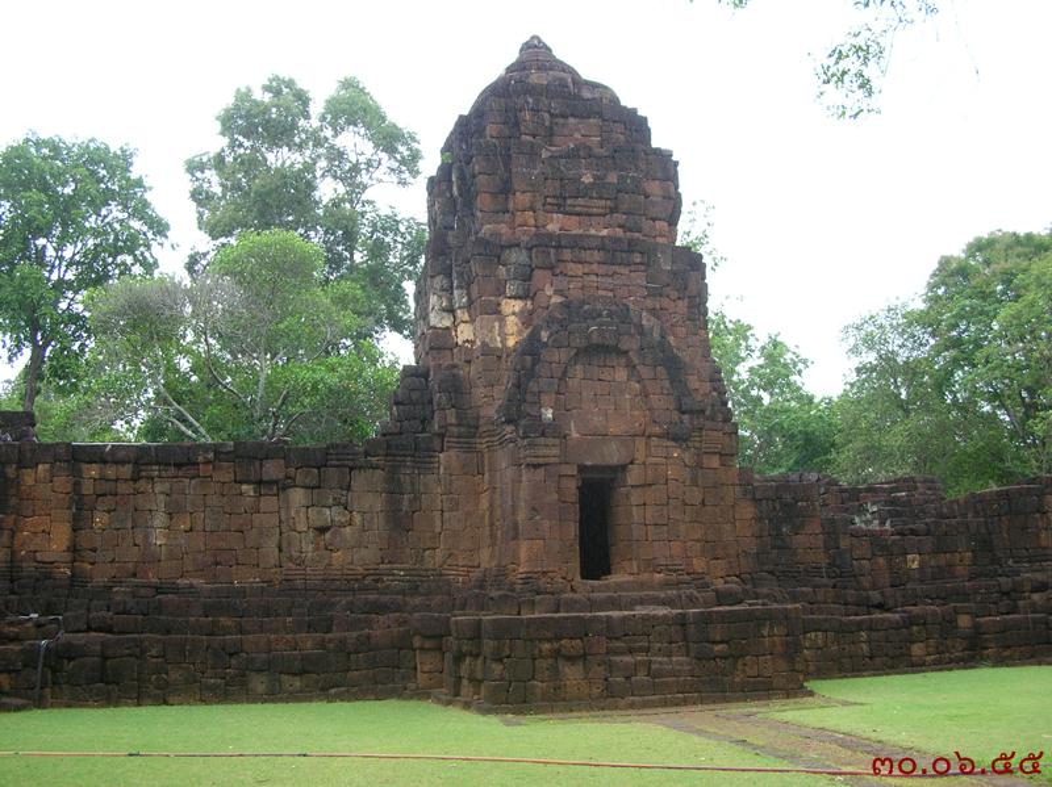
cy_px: 394
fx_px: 1063
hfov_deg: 52.7
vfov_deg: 40.7
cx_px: 526
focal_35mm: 35
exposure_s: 1/170
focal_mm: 5.8
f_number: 2.8
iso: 50
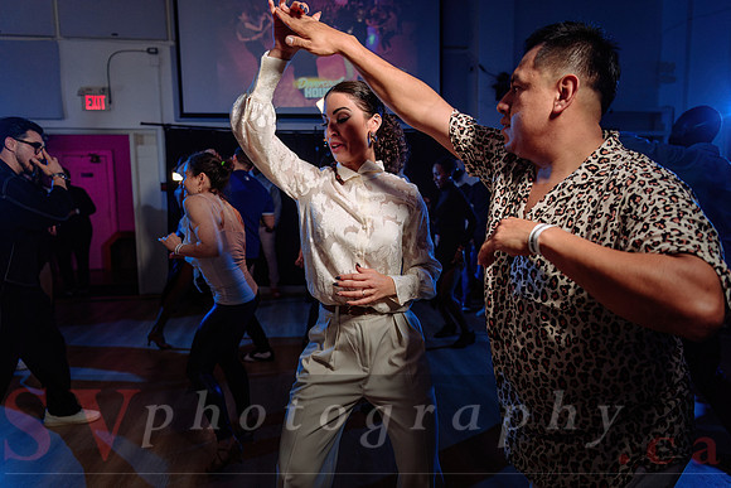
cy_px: 244
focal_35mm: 24
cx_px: 366
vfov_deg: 53.2
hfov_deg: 73.7
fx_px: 487
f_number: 2.8
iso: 500
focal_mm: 24
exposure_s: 1/125
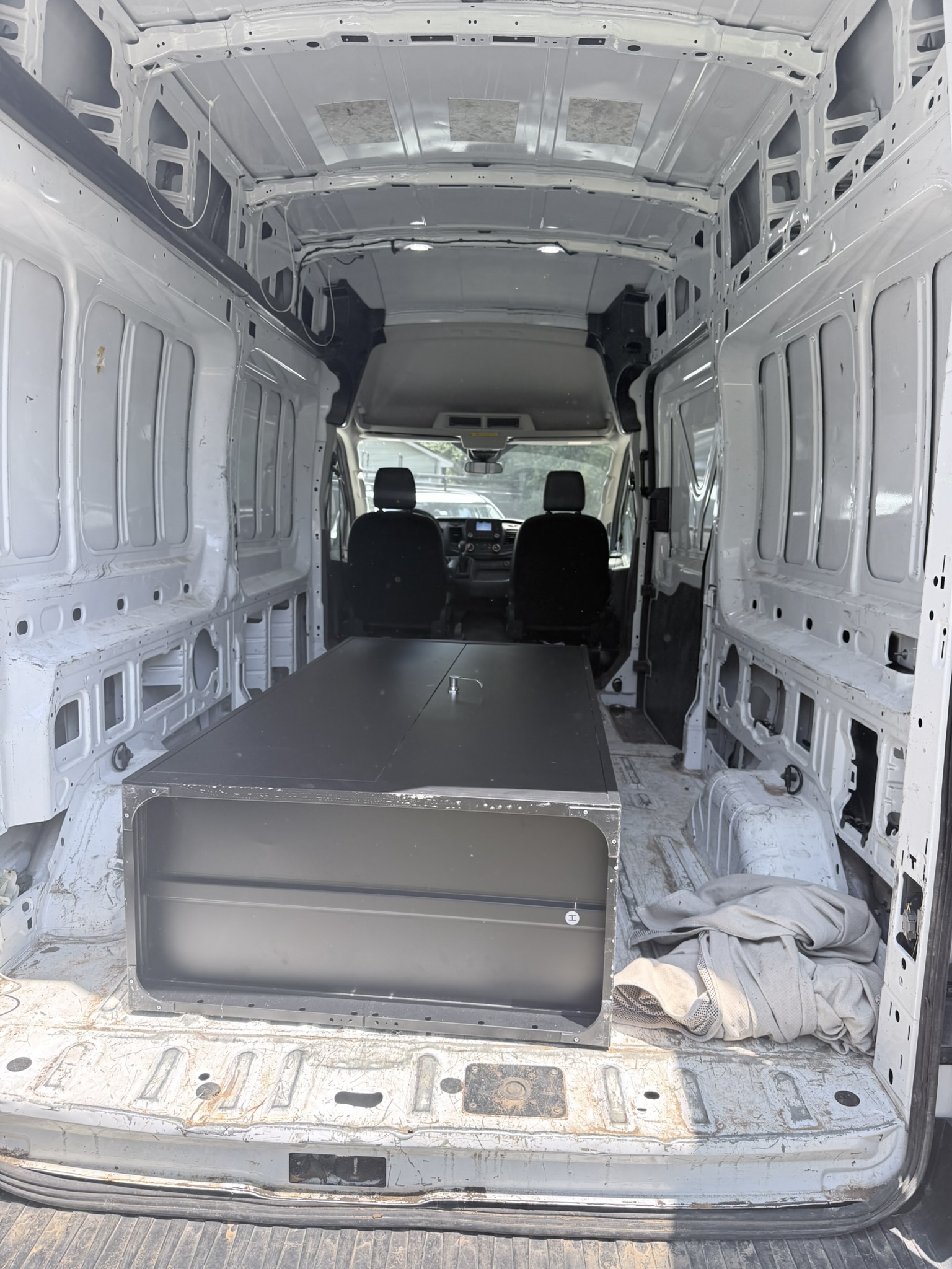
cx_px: 476
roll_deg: +0.7
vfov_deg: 71.6
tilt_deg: -11.4
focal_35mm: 24
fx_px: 880
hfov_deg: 56.8
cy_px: 634
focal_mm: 6.76
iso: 100
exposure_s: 1/858
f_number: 1.78
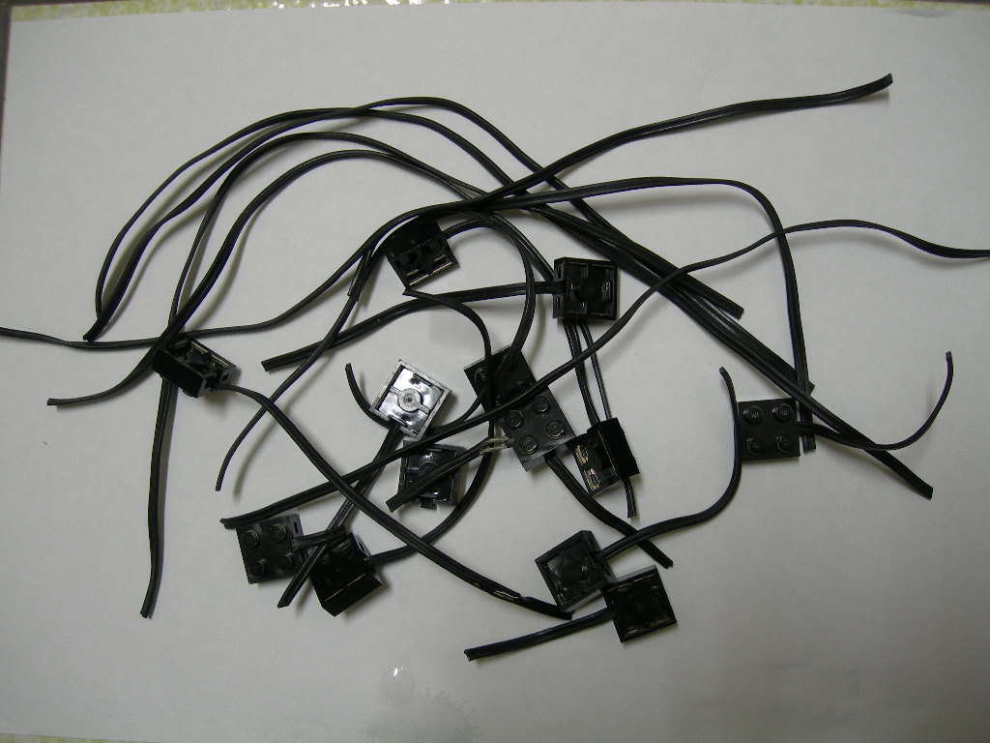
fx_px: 1087
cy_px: 372
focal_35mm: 38
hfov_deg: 49.0
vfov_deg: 37.7
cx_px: 495
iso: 50
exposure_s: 1/7
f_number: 2.8
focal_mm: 7.8
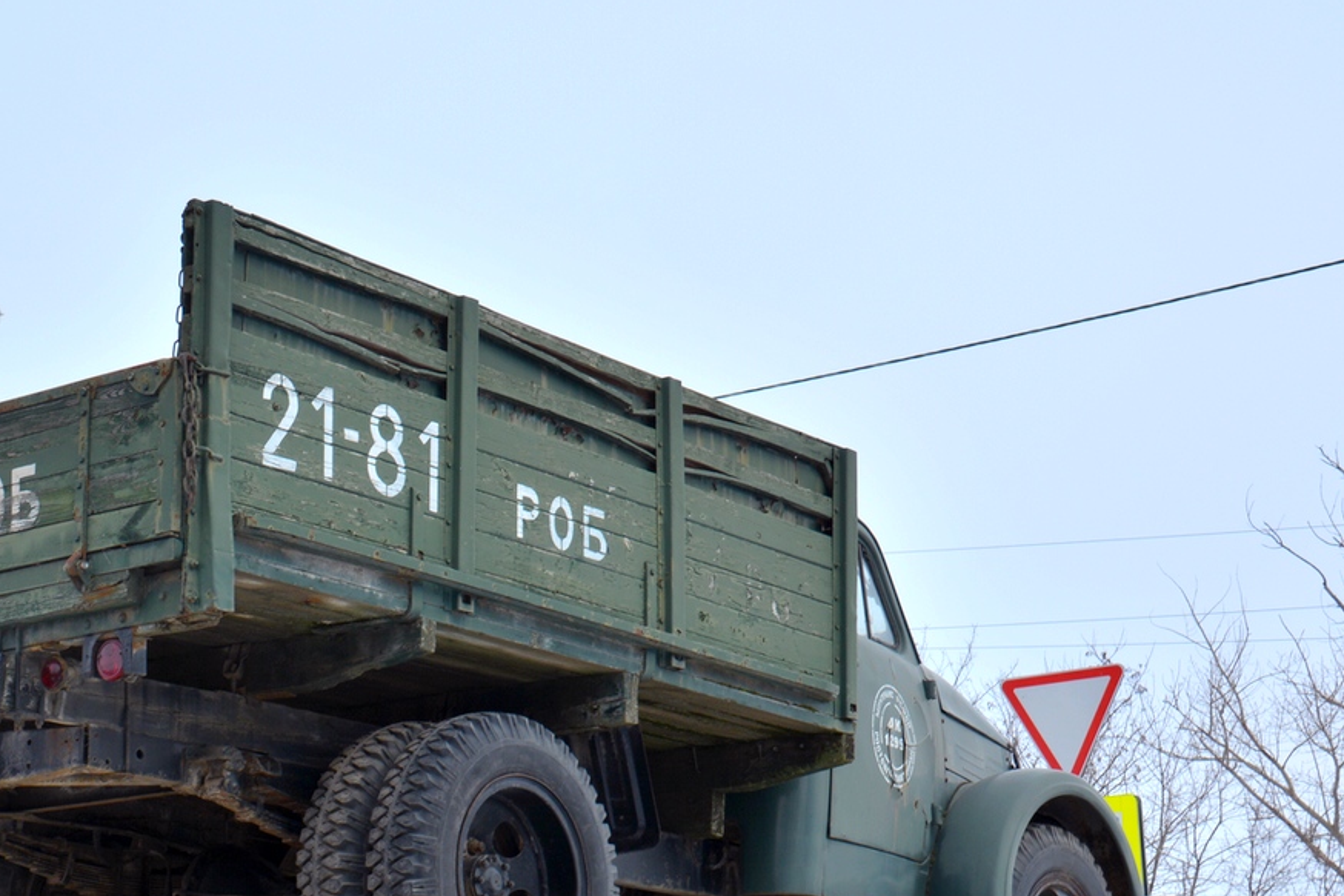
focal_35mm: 88
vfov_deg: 15.5
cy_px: 599
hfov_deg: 23.0
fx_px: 3286
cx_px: 447
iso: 110
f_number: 8
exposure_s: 1/250
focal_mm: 38
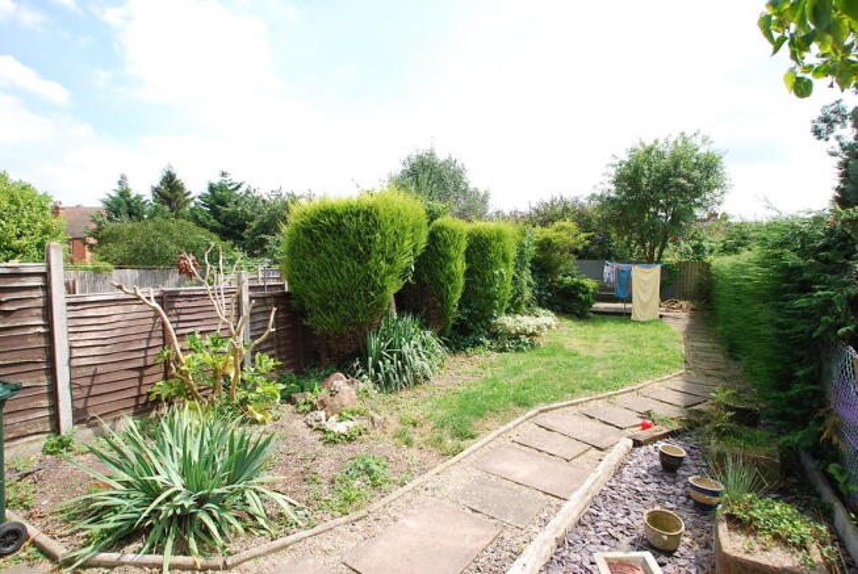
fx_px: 429
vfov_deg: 67.5
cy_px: 287
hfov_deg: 89.9
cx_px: 429
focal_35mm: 18
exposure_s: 1/160
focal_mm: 12
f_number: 6.3
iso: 100
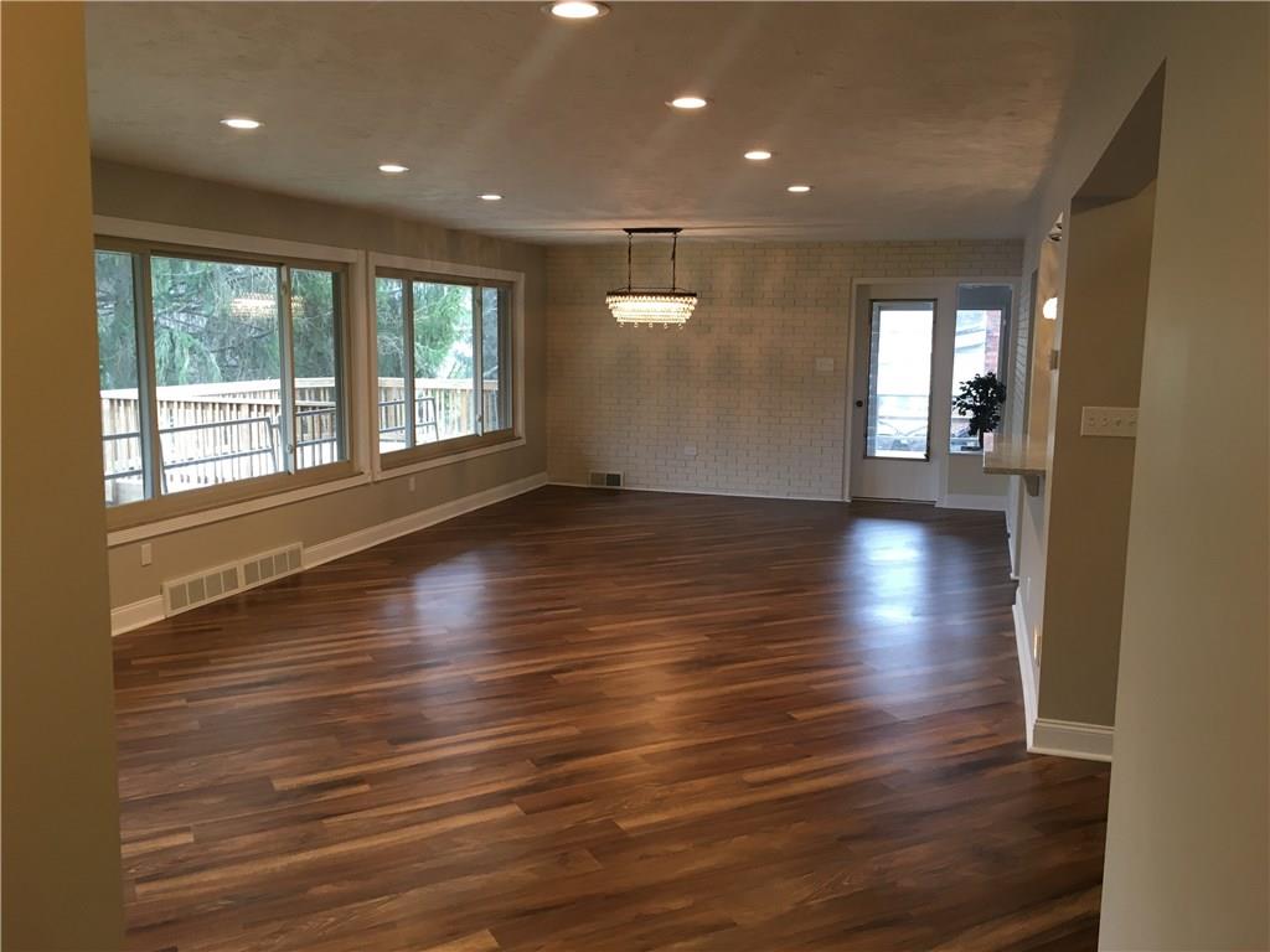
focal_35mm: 29
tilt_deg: -7.0
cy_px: 476
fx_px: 1064
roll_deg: -0.5
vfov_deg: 48.2
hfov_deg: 61.7
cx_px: 635
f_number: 2.2
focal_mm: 4.15
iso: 64
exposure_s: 1/30
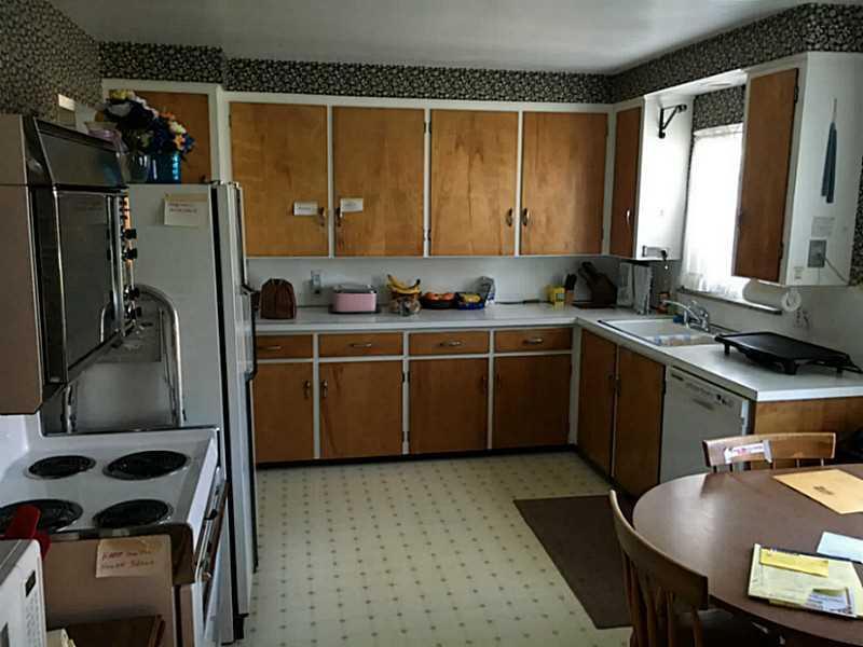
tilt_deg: -10.2
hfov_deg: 61.7
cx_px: 432
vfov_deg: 48.2
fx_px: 723
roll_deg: +0.5
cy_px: 324
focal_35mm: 29
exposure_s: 1/30
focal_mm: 4.15
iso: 200
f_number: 2.2
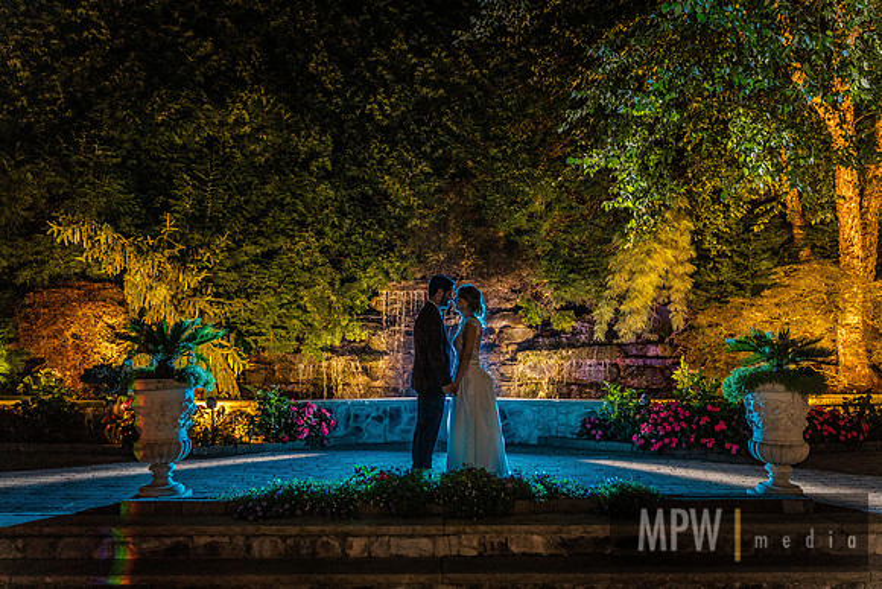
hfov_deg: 63.9
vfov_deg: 45.2
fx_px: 707
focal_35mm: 29
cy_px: 294
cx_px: 441
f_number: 2.8
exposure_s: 1/100
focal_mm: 28
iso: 3200
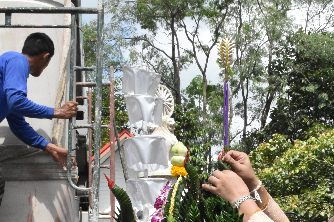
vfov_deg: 16.2
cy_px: 240
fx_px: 761
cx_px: 252
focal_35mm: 82
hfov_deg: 24.5
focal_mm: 24
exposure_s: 1/1250
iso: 2500
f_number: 18
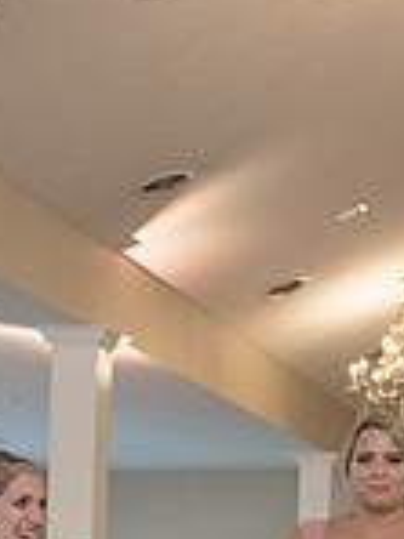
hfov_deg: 10.6
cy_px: 548
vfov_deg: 14.5
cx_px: 640
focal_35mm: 134
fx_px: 2085
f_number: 4
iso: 2000
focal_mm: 26
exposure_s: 1/250
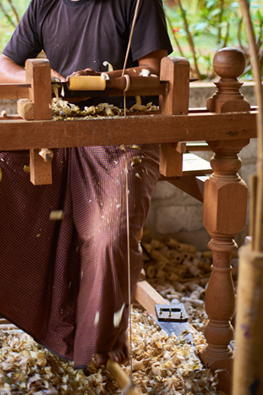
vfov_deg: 26.8
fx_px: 822
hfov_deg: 18.1
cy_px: 115
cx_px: 95
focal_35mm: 75
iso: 200
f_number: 2
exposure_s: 1/90
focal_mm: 50
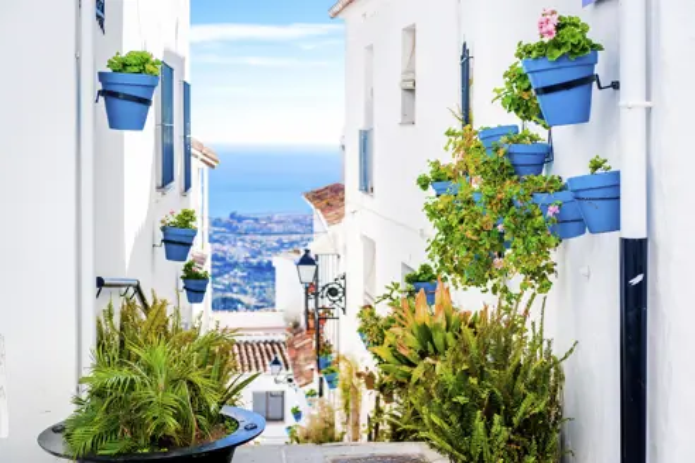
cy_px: 232
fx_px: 1274
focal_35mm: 66
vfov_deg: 20.6
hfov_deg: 30.5
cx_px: 348
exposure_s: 1/500
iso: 250
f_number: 4.5
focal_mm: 66
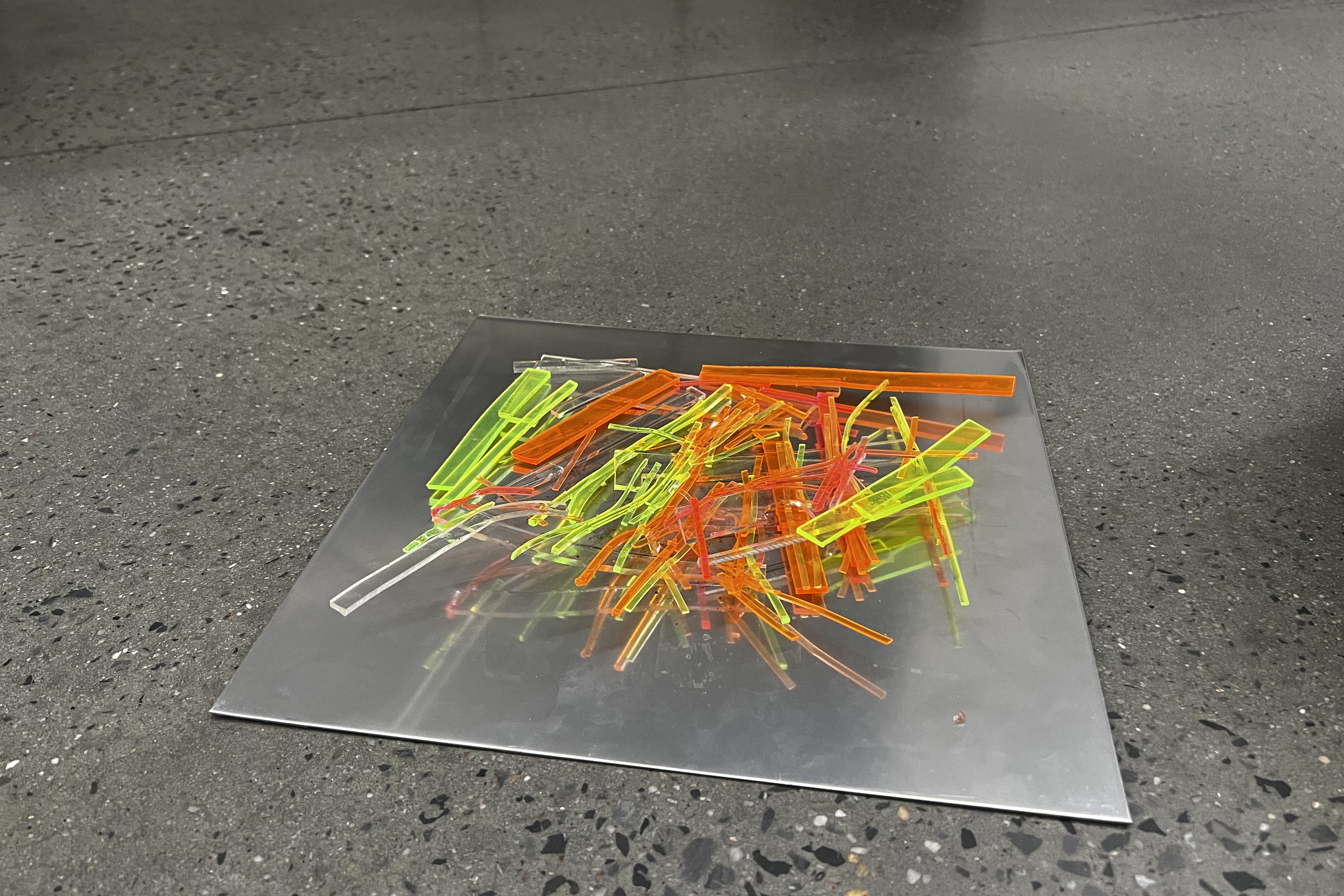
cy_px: 471
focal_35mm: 28
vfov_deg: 46.4
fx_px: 1045
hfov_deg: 65.5
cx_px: 675
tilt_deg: -34.3
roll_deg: +1.3
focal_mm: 5.7
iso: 200
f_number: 1.5
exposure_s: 1/60
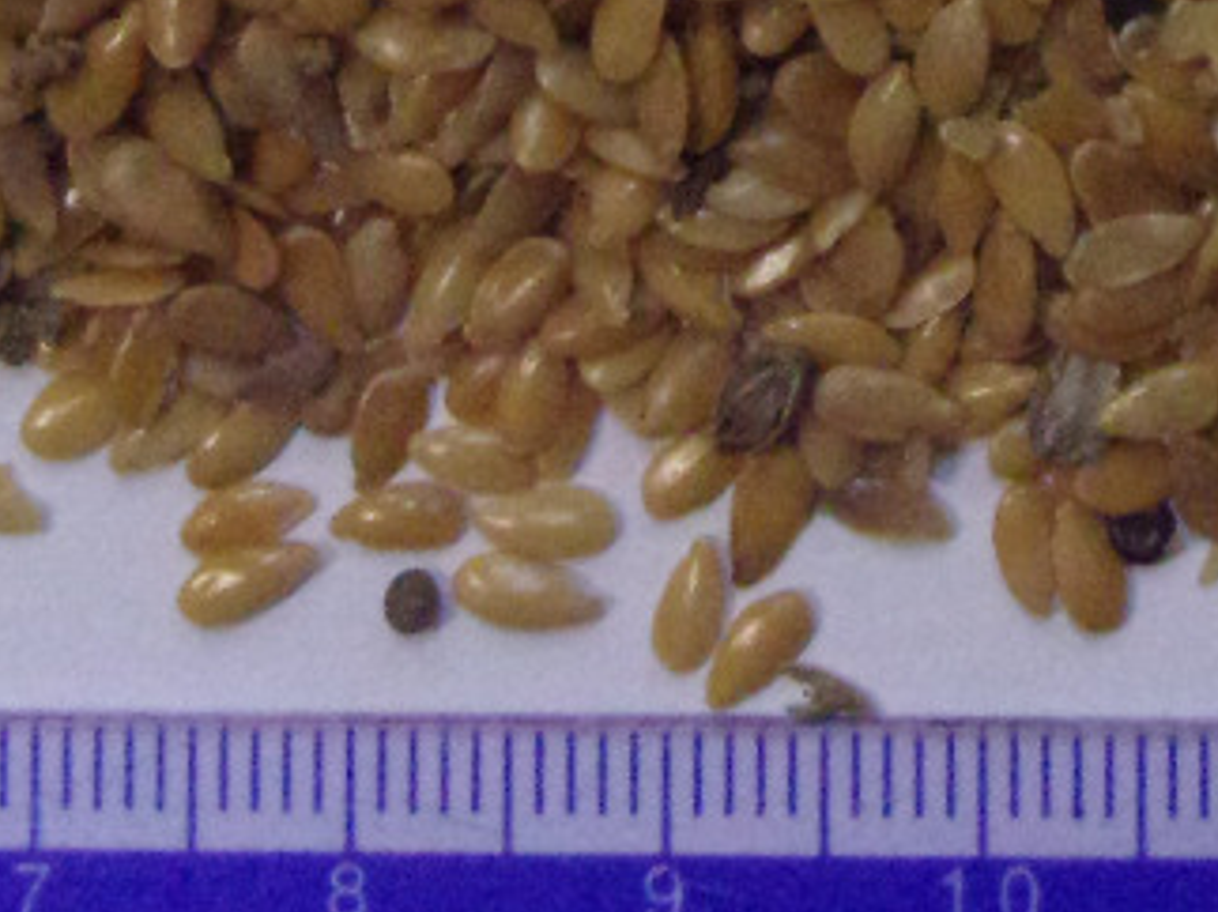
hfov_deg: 15.7
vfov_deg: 11.1
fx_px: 4397
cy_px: -701
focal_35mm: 125
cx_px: 977
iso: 747
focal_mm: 5.1
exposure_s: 1/125
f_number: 3.9
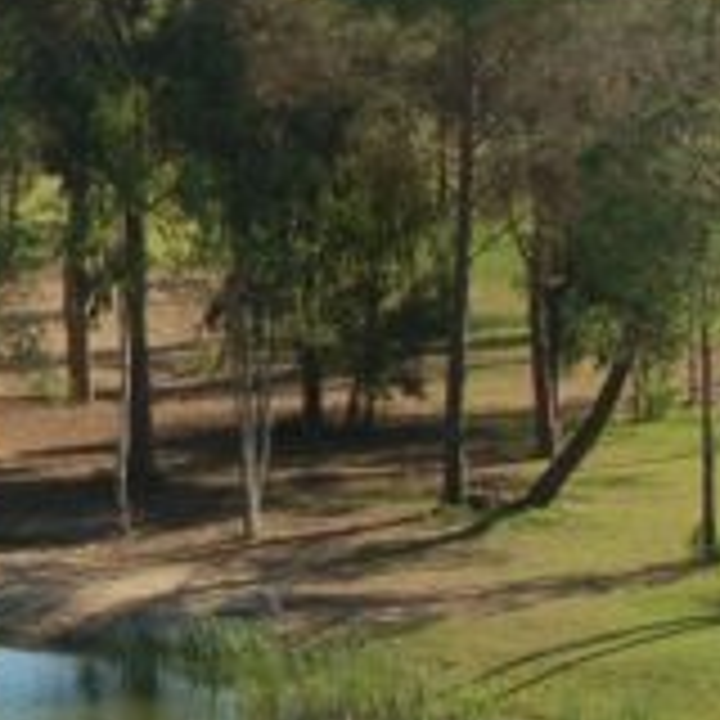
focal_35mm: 327
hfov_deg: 5.3
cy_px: 34
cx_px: -572
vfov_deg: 5.3
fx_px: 7695
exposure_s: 1/200
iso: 100
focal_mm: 40
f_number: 6.3
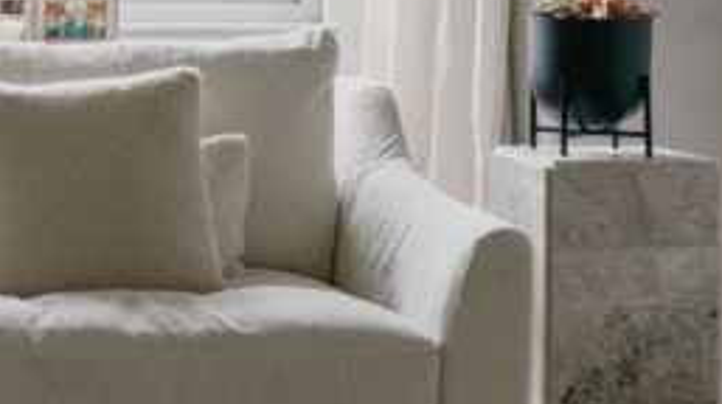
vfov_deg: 12.7
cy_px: 0
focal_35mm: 94
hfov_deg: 21.2
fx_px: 1798
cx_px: -138
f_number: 11
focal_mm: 20
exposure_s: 1/2.5
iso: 200
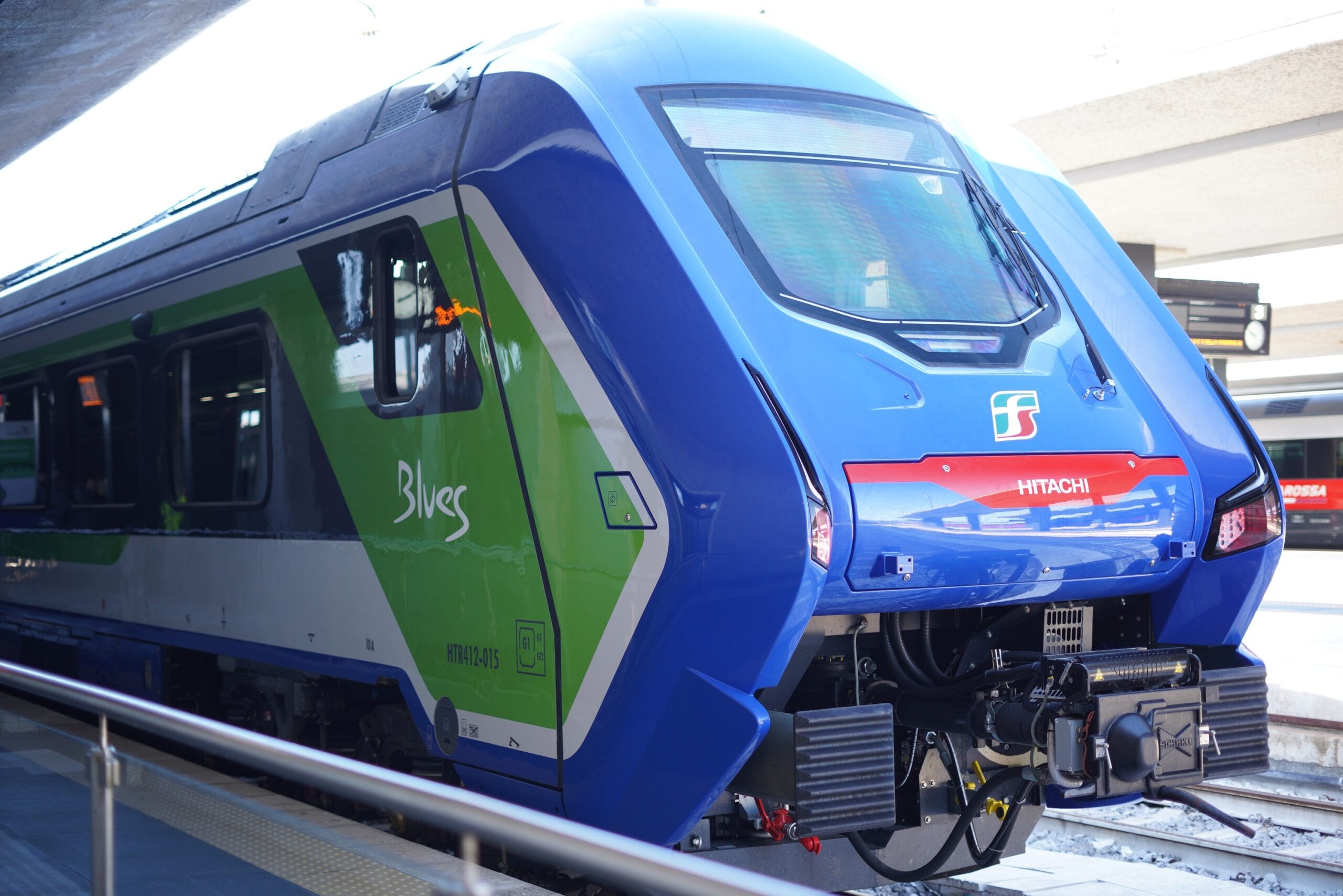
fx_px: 1865
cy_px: 448
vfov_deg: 27.0
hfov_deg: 39.6
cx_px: 672
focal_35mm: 50
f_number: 1.8
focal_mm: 50
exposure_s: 1/100
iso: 250
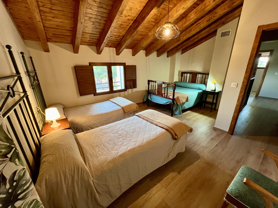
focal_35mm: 13
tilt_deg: -19.4
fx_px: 104
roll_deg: +0.9
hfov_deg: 106.2
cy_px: 104
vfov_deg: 89.9
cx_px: 139
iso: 250
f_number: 1.8
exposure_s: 1/50
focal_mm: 1.57
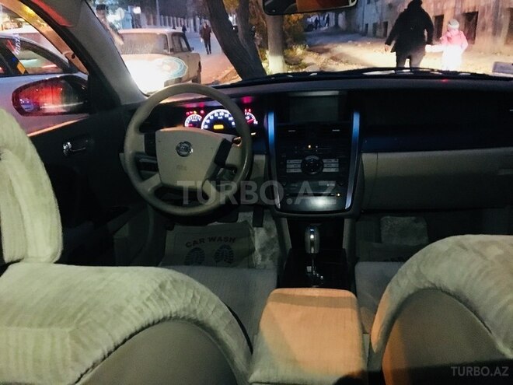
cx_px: 256
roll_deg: +1.0
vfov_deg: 48.2
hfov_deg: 61.7
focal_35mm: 29
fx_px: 430
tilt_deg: -18.4
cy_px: 192
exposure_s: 1/17
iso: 1250
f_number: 2.2
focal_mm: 4.15
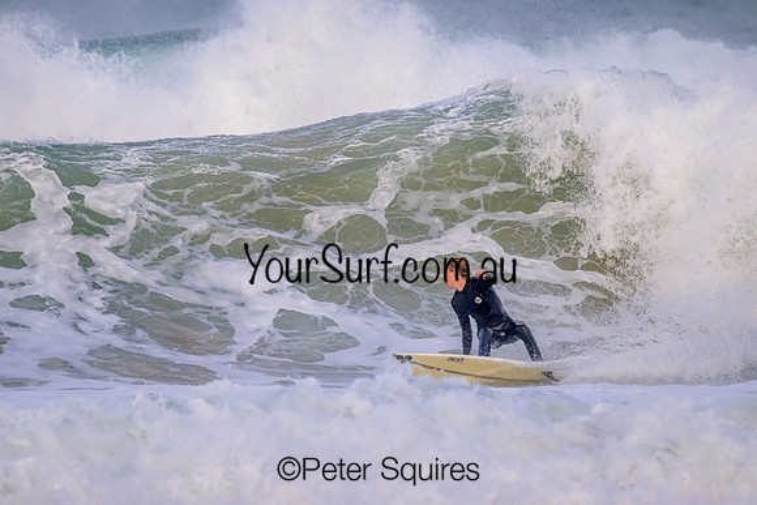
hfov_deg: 2.4
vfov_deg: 1.6
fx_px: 18240
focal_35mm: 867
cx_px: 393
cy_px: 243
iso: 2500
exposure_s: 1/2000
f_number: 11
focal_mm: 800
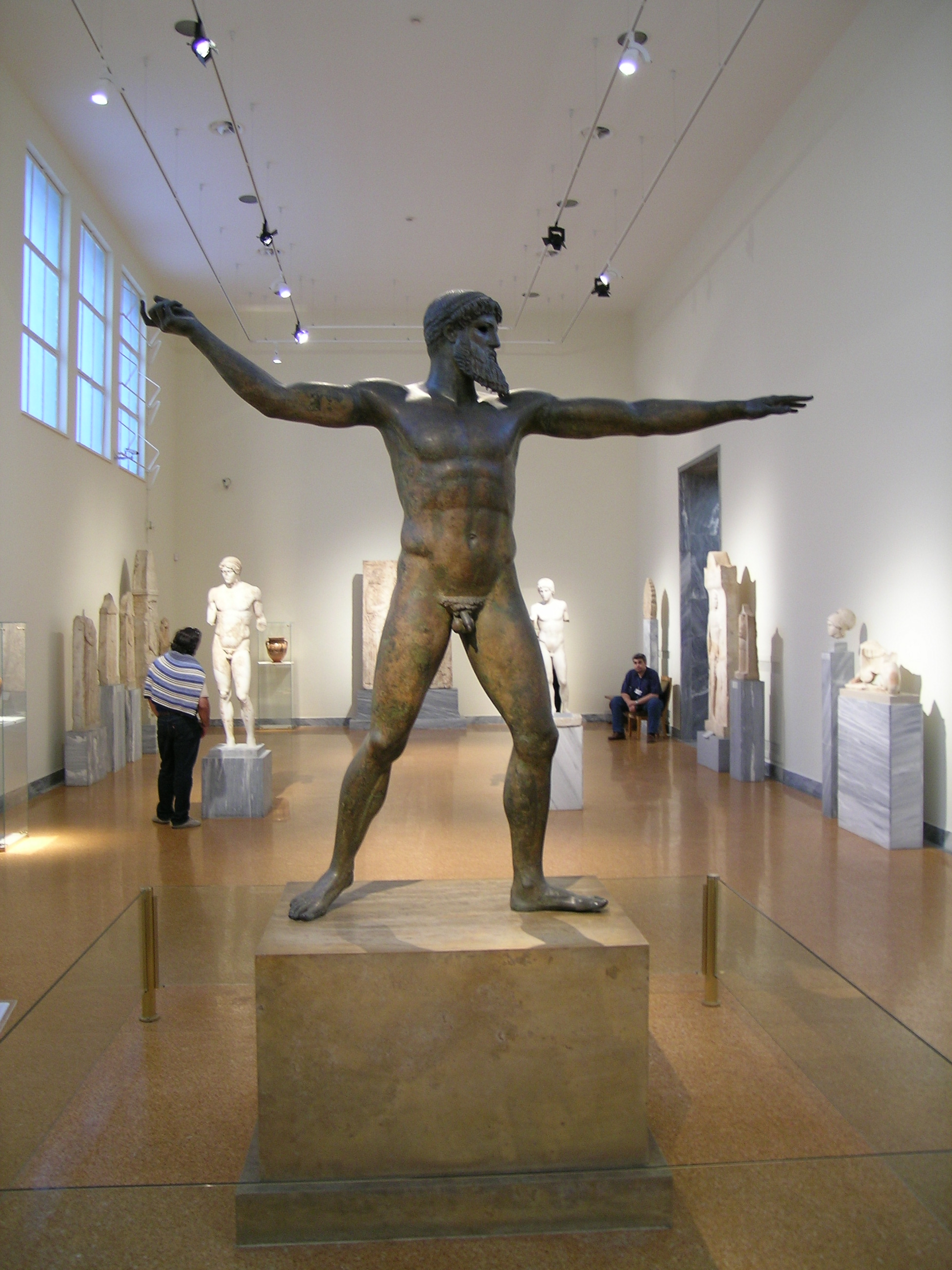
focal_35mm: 28
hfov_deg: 49.7
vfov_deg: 63.4
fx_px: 1027
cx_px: 476
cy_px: 635
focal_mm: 5.8
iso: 67
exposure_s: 1/3.7
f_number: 2.8
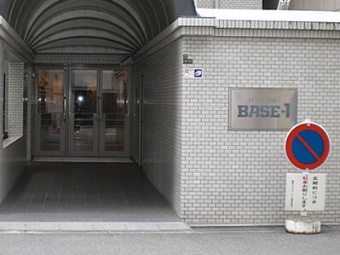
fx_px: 599
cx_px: 83
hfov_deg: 31.1
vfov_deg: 24.0
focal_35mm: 61
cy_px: 100
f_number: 3.1
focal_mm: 6.3
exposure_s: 1/80
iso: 100
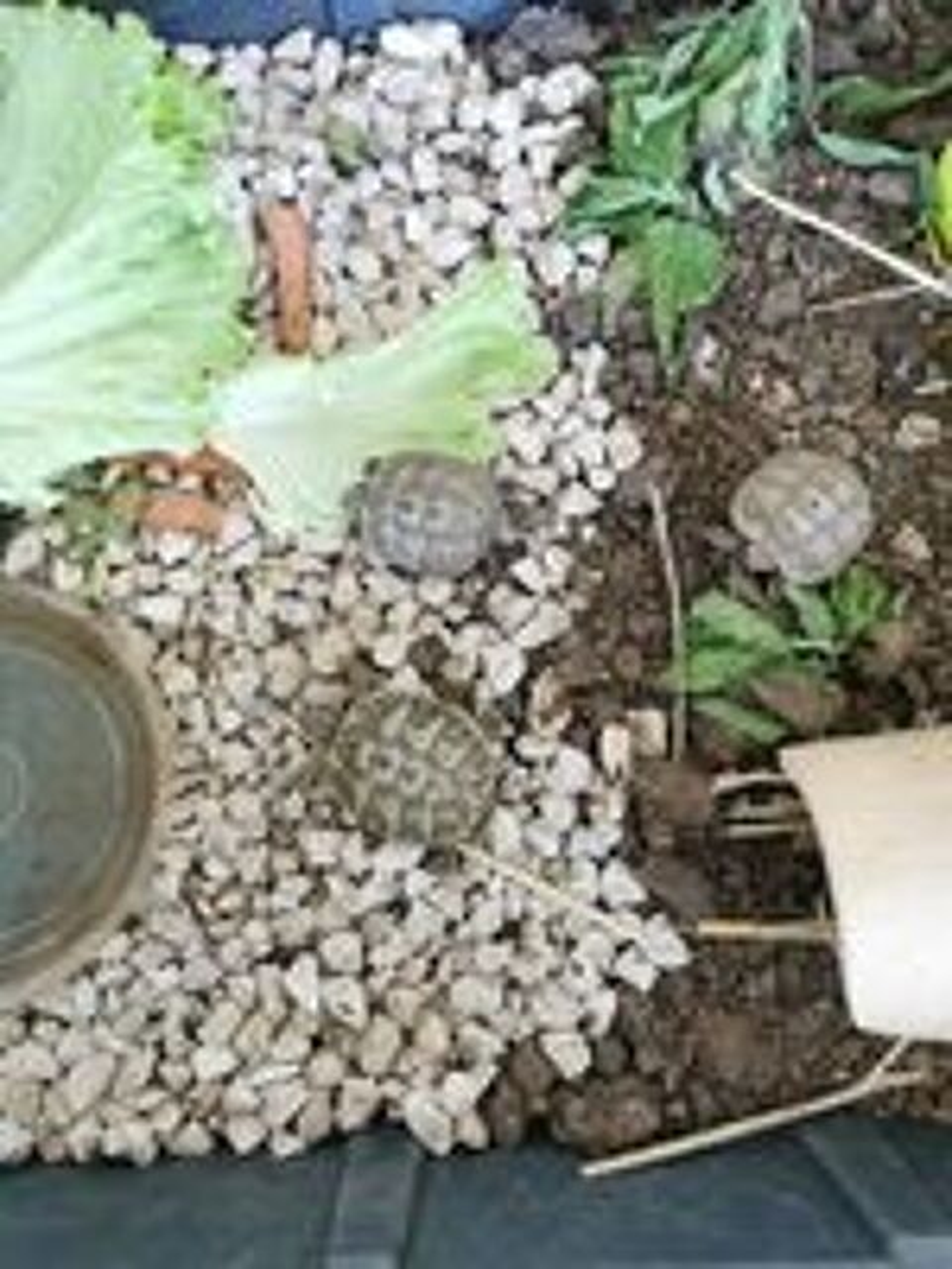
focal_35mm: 27
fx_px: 990
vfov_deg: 65.3
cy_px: 634
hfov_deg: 51.4
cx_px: 476
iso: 250
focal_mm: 5.58
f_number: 1.8
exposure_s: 1/50
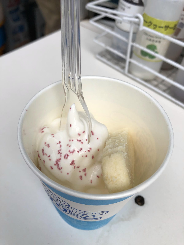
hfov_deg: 49.7
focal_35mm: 28
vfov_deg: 63.4
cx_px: 92
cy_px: 122
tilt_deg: -47.2
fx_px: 198
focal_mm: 3.99
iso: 20
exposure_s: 1/1263
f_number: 1.8
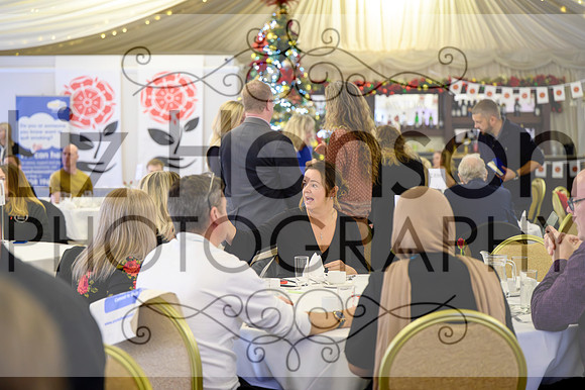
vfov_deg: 18.8
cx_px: 292
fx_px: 1178
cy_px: 195
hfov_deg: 27.9
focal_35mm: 73
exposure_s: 1/200
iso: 10000
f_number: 2.8
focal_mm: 70
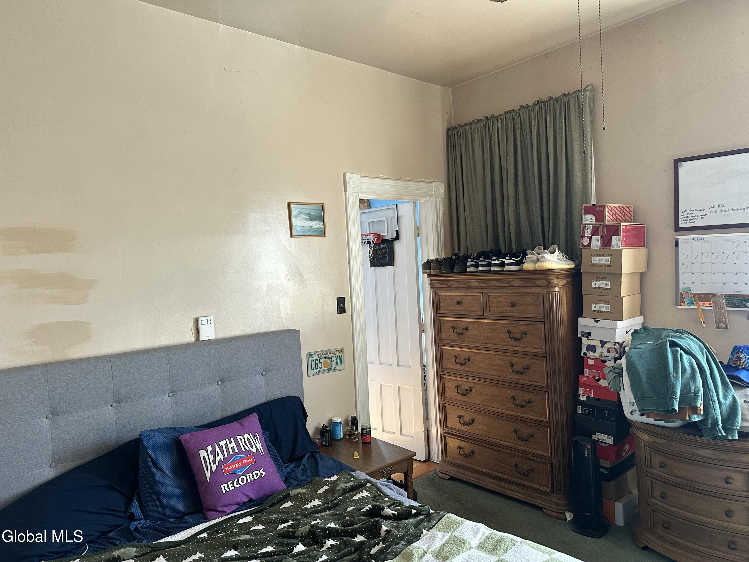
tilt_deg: -0.9
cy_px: 281
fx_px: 519
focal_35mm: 24
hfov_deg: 71.6
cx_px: 374
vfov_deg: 56.8
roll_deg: +2.1
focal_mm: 6.86
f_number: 1.78
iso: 250
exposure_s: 1/63
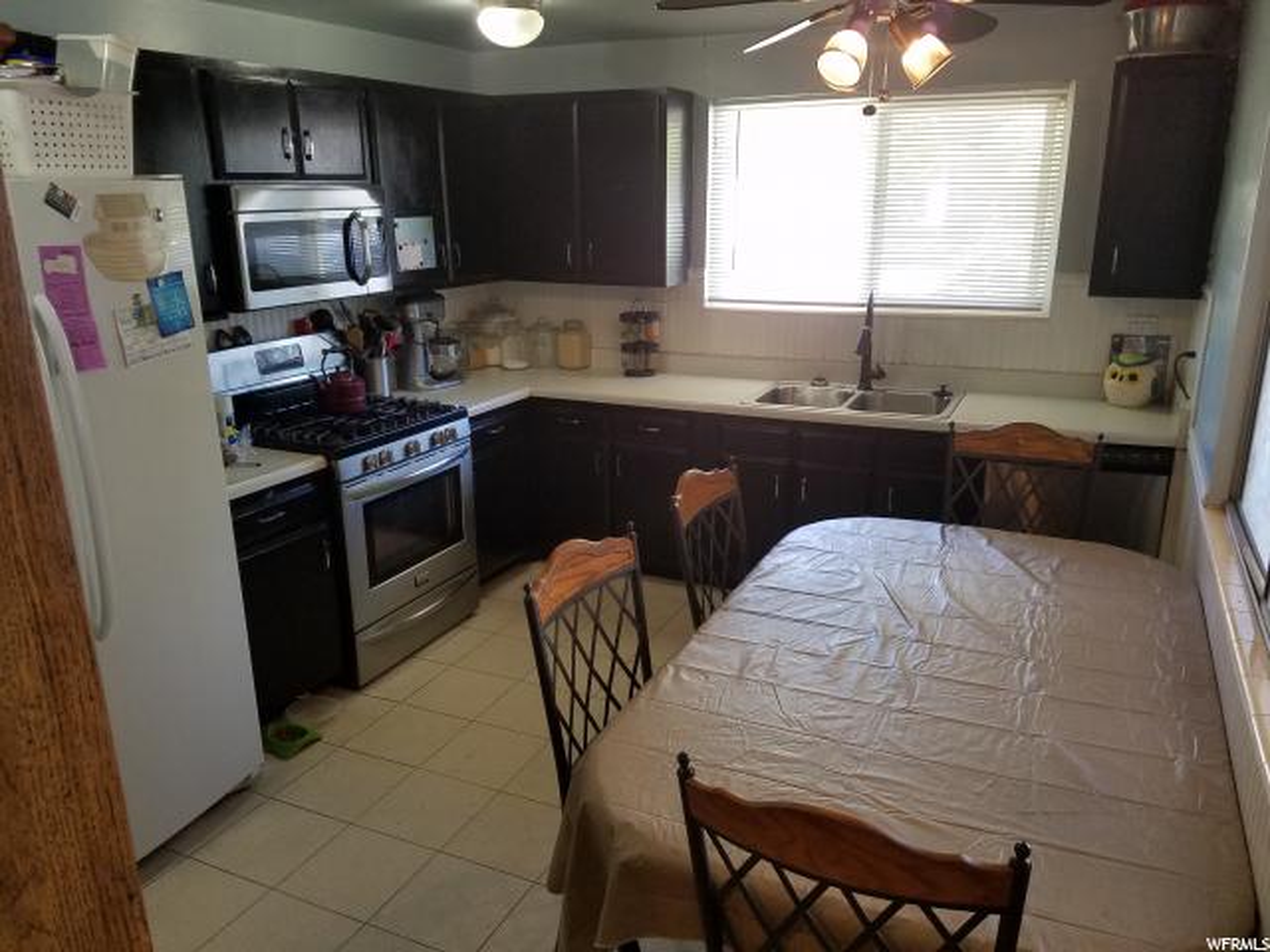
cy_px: 476
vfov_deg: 53.1
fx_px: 954
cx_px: 635
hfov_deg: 67.3
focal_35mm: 26
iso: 160
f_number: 1.7
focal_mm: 4.2
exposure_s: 1/40
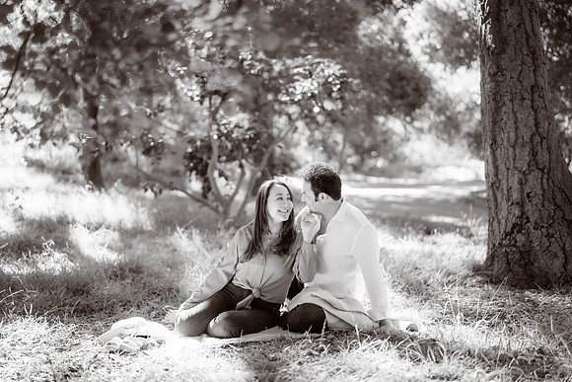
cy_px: 191
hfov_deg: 39.6
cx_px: 286
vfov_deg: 27.0
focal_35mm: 50
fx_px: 795
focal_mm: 50
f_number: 1.4
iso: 200
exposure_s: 1/1000
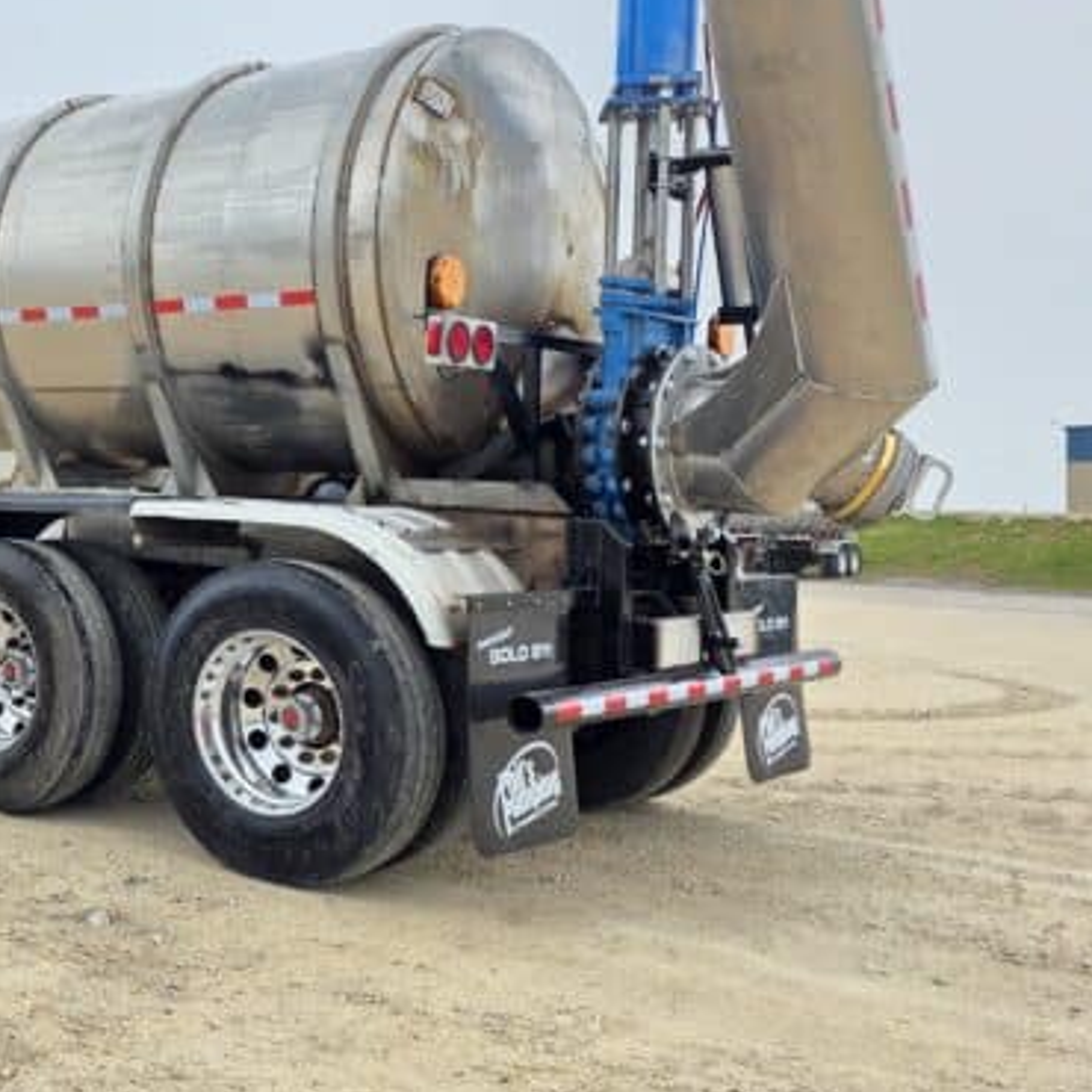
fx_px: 1570
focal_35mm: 44
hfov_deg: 34.7
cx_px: -12
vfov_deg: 38.0
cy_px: 390
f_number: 1.7
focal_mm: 6.3
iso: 32
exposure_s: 1/180
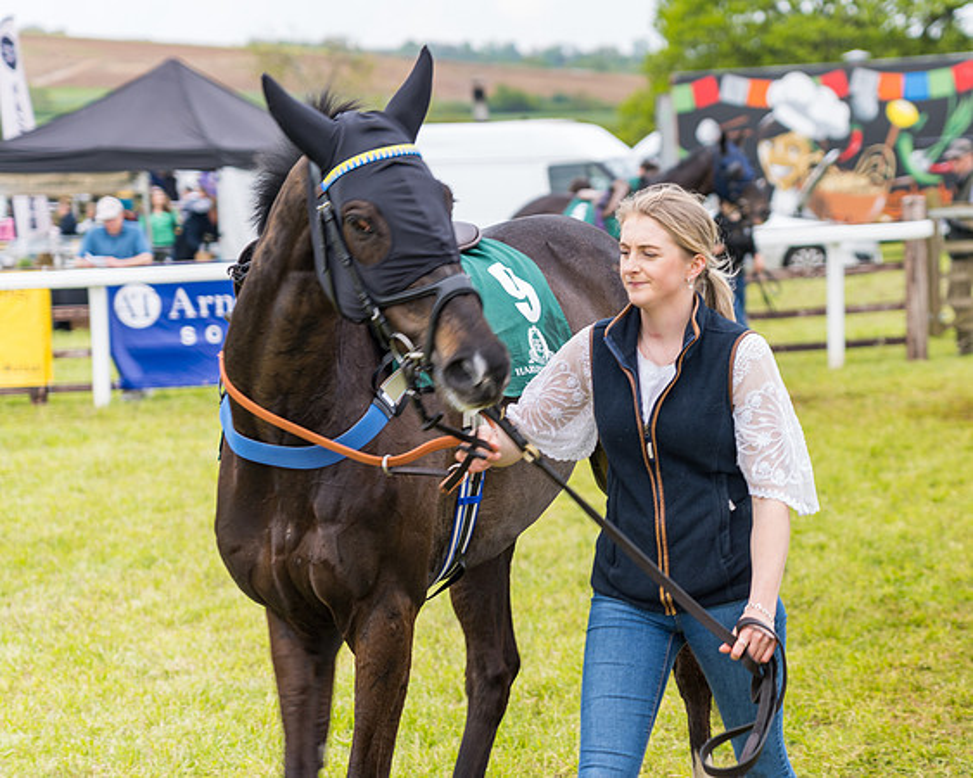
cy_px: 406
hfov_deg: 14.2
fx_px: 3906
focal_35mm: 136
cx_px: 710
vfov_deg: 11.4
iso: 50
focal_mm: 97
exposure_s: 1/125
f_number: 4
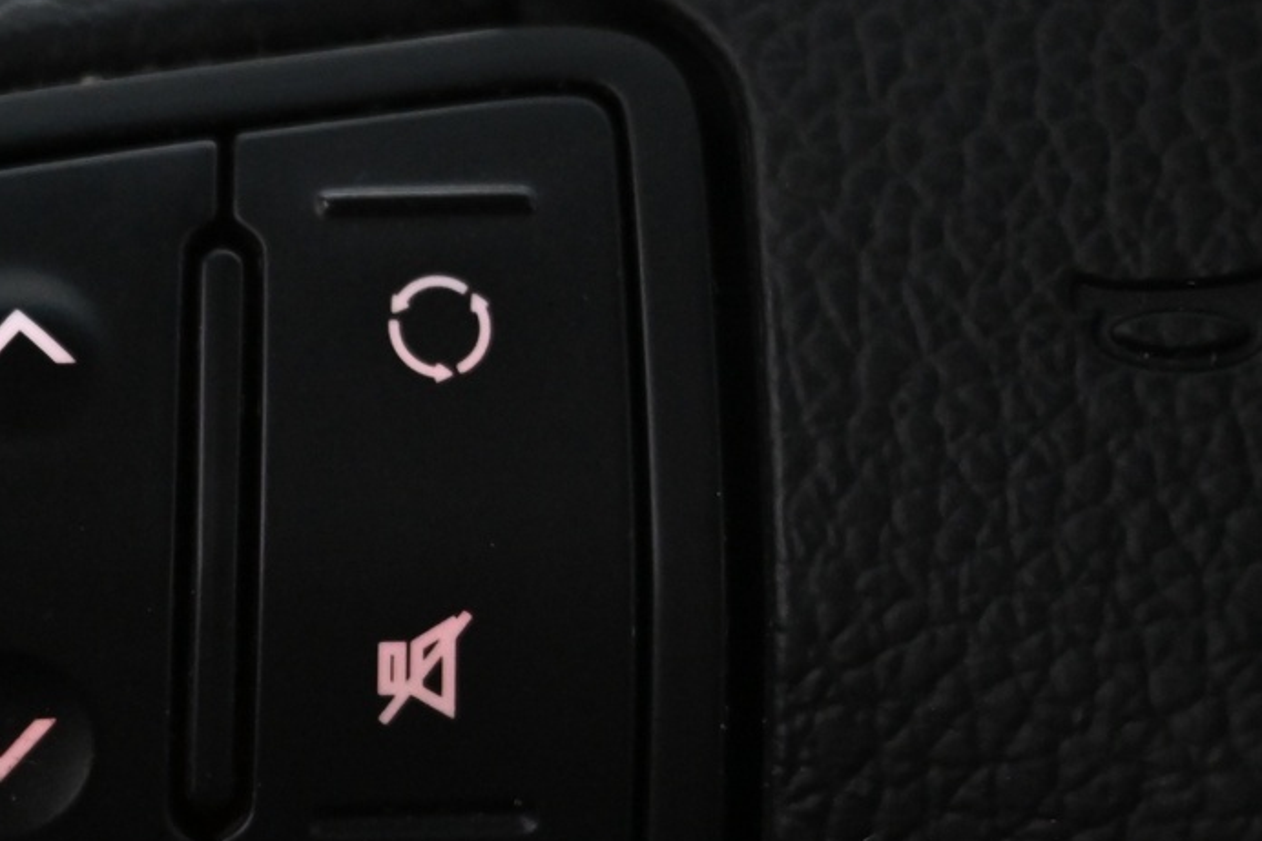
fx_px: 3385
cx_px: 2
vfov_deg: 14.1
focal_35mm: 97
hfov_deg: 20.5
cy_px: 538
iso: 2800
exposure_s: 1/40
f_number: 4.5
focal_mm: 27.5
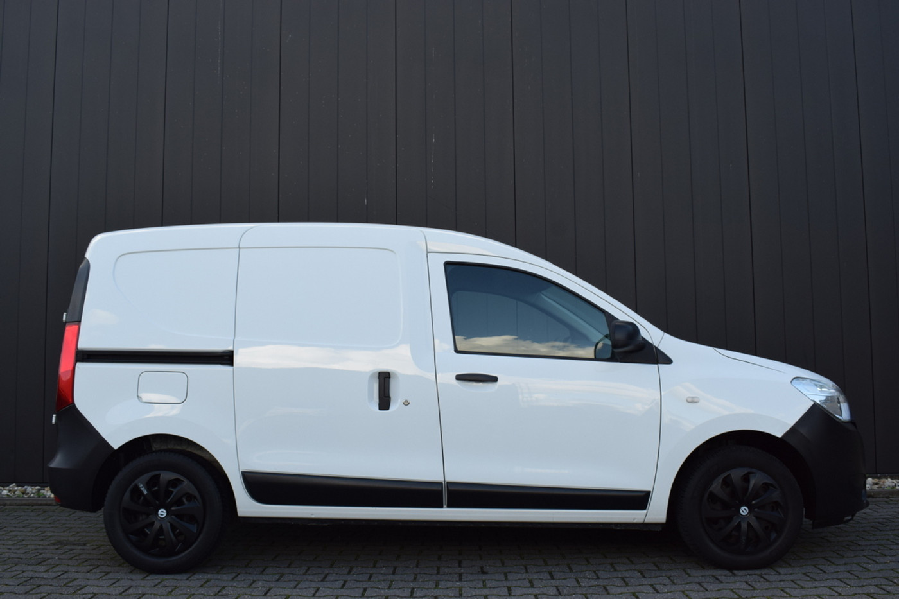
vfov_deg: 38.4
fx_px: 861
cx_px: 450
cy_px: 300
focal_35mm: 34
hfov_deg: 55.1
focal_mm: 23
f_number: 8
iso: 400
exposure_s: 1/250
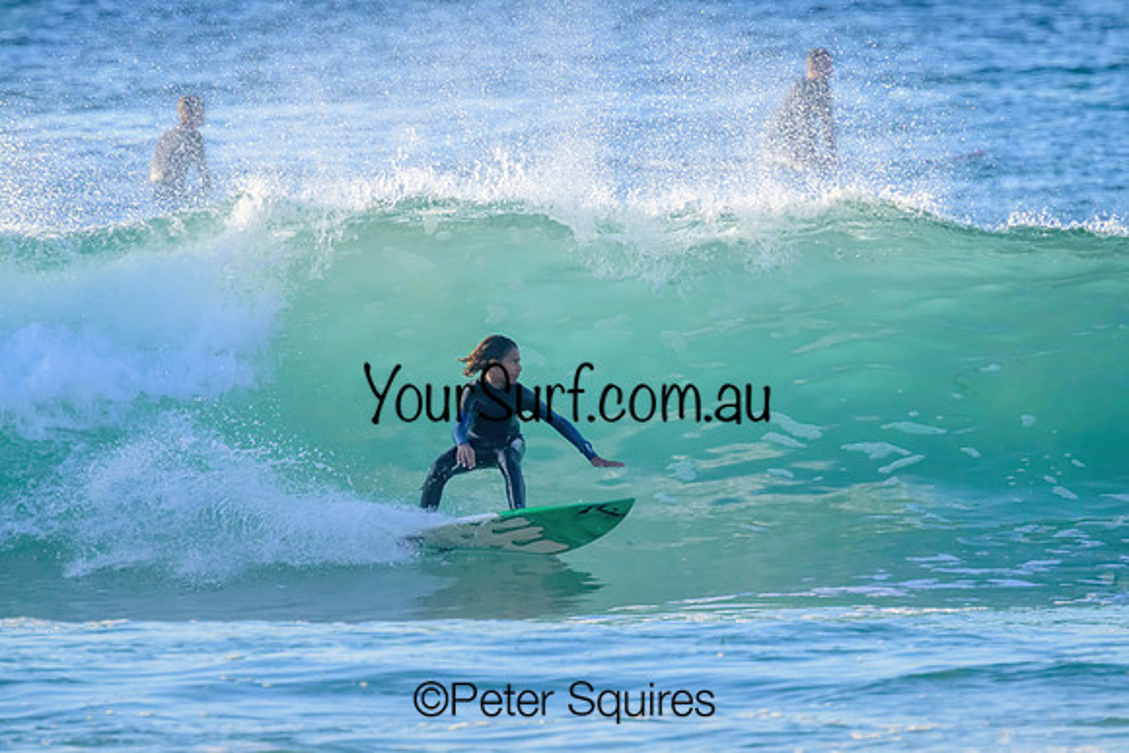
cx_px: 564
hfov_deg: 2.6
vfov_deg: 1.7
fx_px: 25094
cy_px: 376
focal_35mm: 800
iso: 3600
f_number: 11
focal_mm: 800
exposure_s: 1/2000
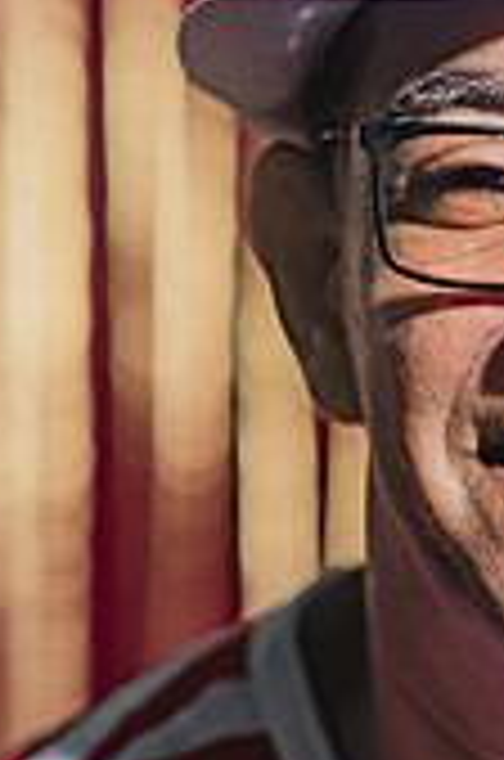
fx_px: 4765
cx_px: 601
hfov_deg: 6.0
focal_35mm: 226
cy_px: 540
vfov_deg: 9.1
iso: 125
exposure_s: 1/200
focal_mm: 85
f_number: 2.5
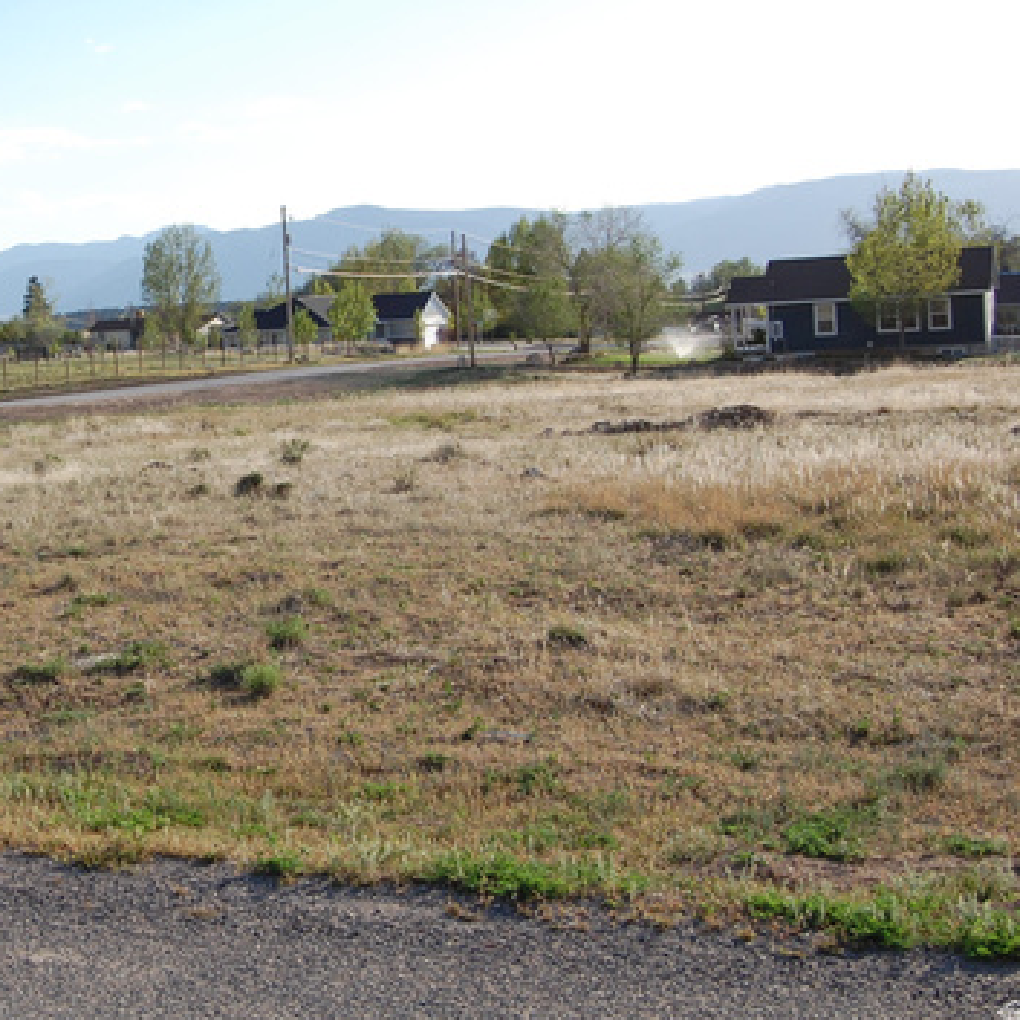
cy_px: 428
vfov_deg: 28.6
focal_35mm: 60
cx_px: 118
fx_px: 2000
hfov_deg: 27.7
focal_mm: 26
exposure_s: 1/250
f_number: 10
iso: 200
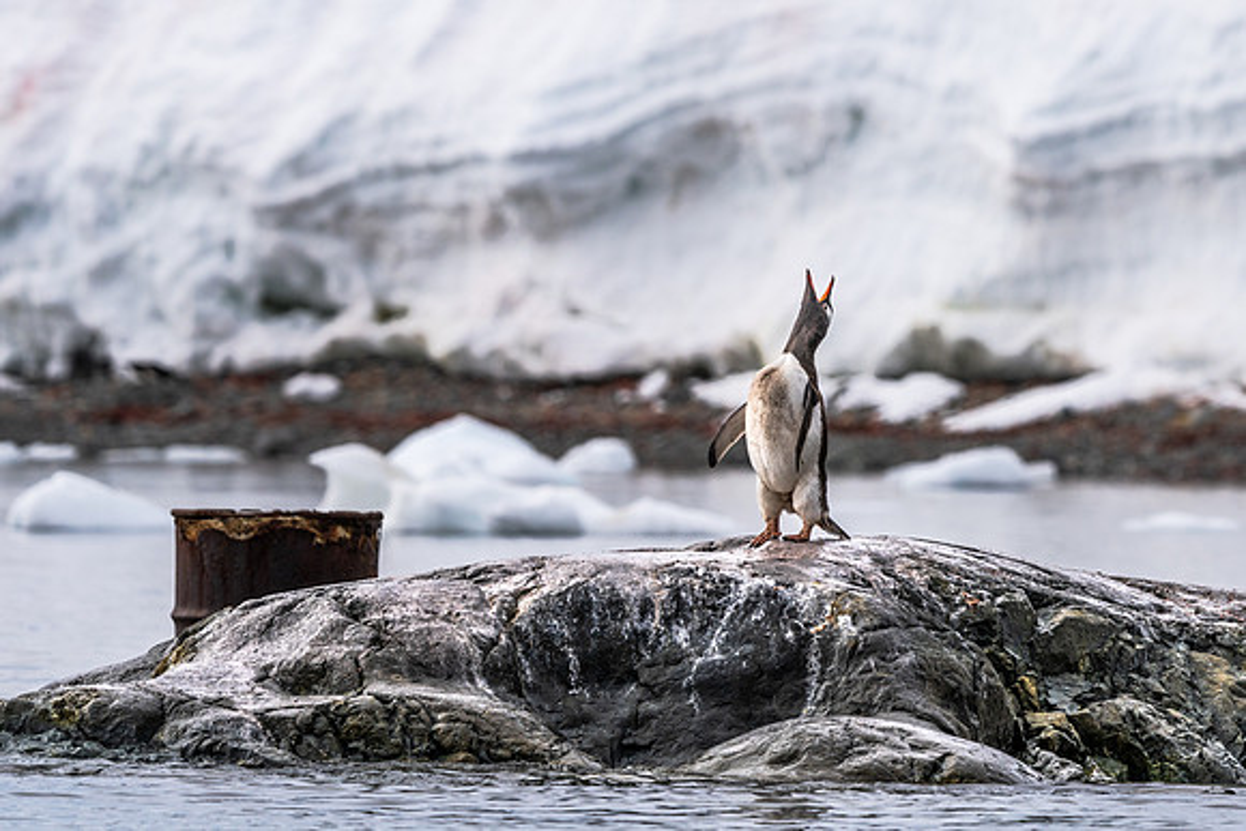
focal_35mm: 588
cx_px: 744
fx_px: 20357
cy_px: 226
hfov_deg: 3.5
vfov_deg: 2.3
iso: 320
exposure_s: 1/2000
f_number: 7.1
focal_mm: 397
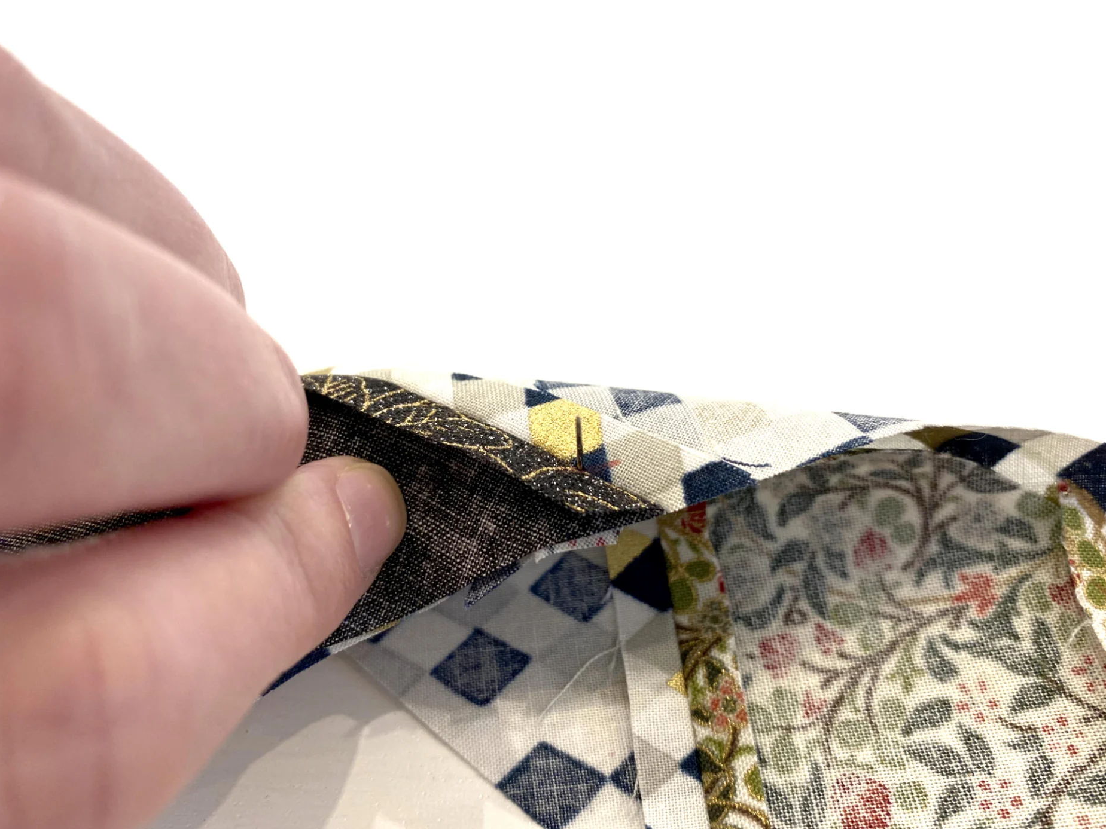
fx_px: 863
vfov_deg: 51.4
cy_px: 423
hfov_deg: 65.3
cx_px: 553
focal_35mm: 27
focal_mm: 4.2
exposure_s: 1/83
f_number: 1.8
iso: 80
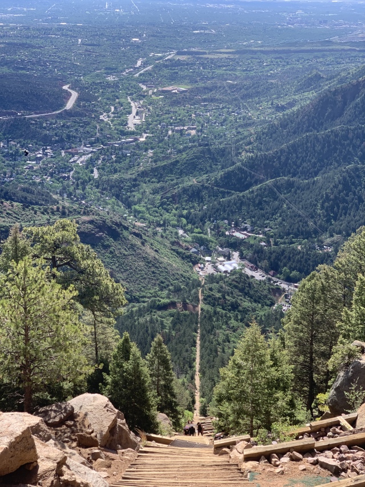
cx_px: 182
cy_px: 244
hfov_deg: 28.0
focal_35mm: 52
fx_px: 731
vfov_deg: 36.8
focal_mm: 6
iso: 16
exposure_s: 1/510
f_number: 2.4
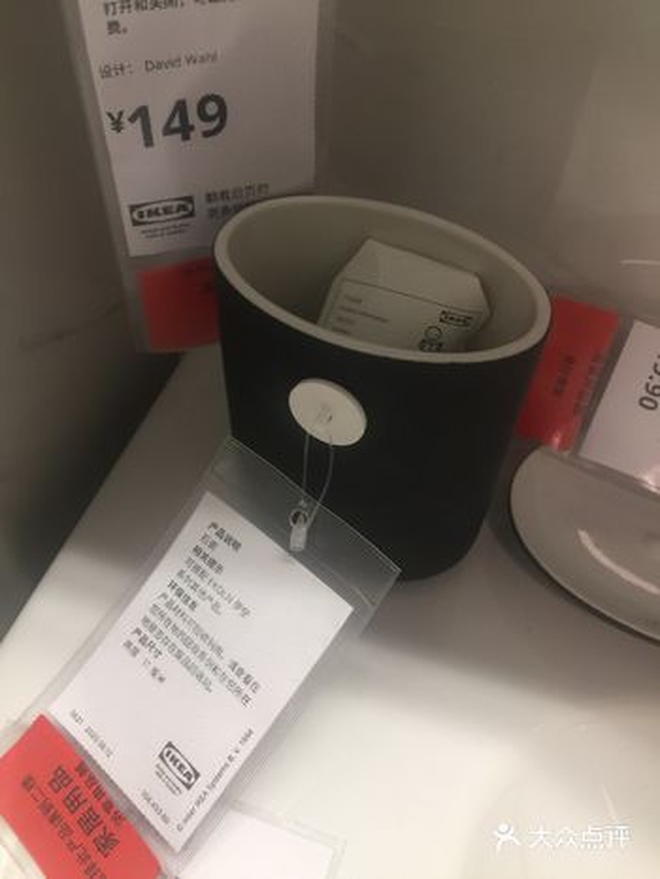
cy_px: 440
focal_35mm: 29
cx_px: 330
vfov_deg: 61.6
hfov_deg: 48.3
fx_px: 737
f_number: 2.2
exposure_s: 1/17
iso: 40
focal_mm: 4.15
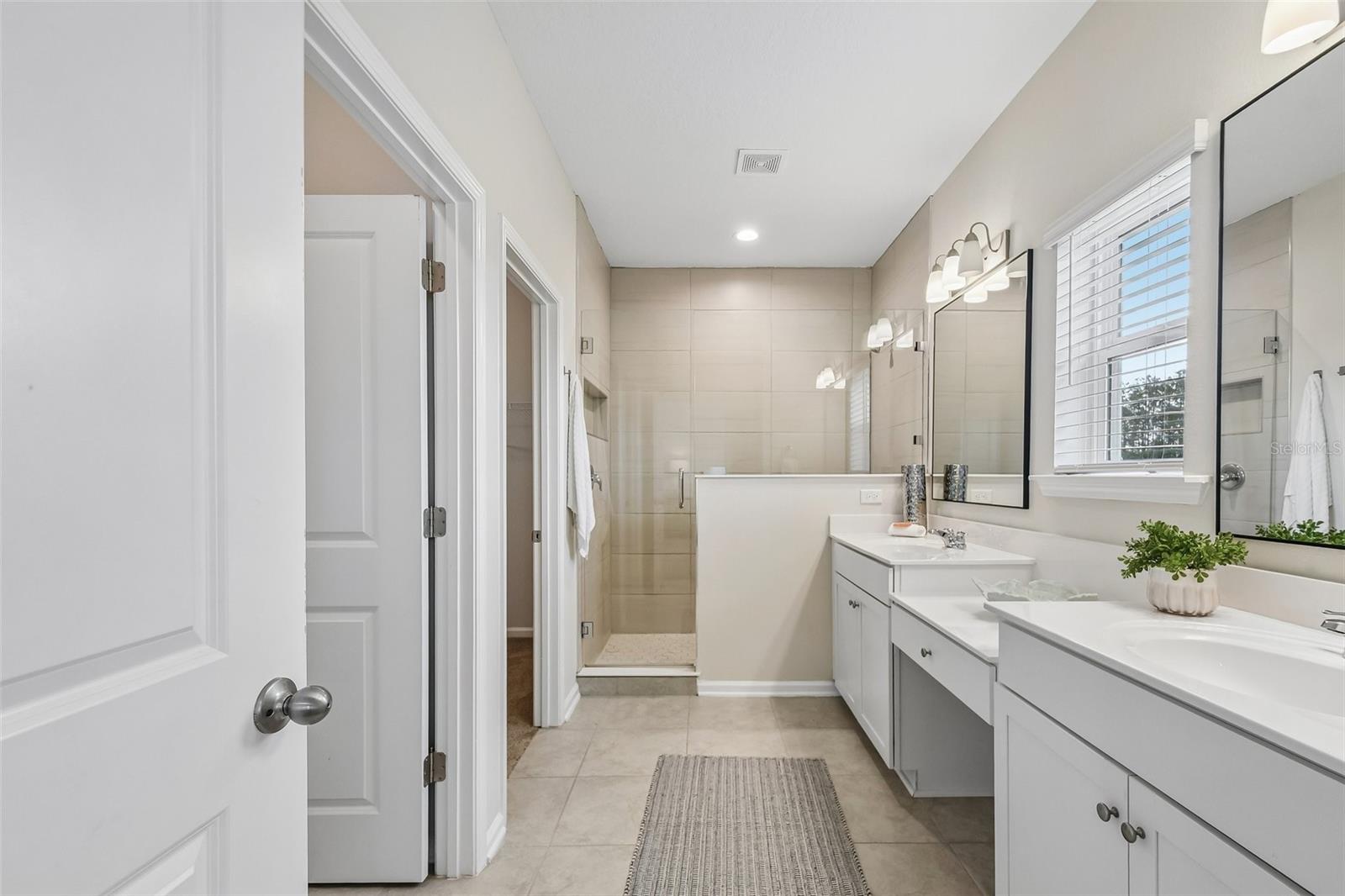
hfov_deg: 100.4
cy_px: 448
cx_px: 672
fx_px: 560
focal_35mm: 15
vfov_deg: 77.3
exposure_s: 1/40
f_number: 8
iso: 400
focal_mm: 10
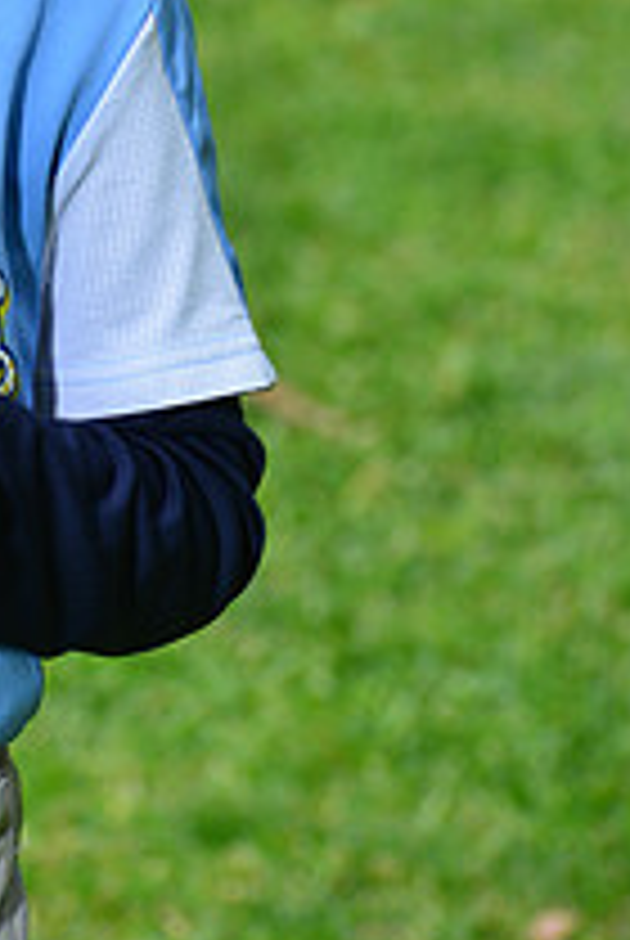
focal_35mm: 513
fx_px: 13421
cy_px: -211
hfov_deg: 2.7
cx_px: -214
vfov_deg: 4.0
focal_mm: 185
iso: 160
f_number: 10
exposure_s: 1/200
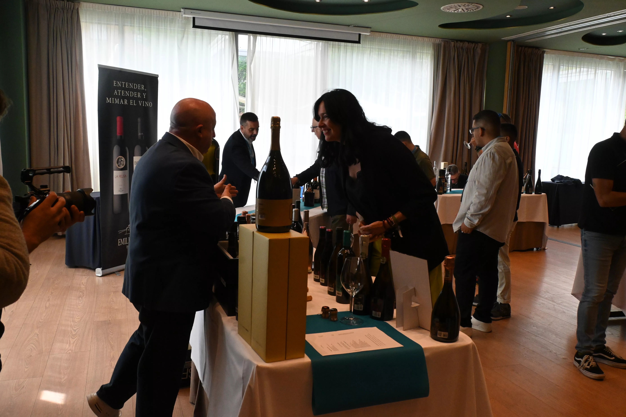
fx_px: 548
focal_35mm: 32
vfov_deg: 41.7
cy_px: 208
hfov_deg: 59.5
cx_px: 313
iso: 3200
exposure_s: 1/400
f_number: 10
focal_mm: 21
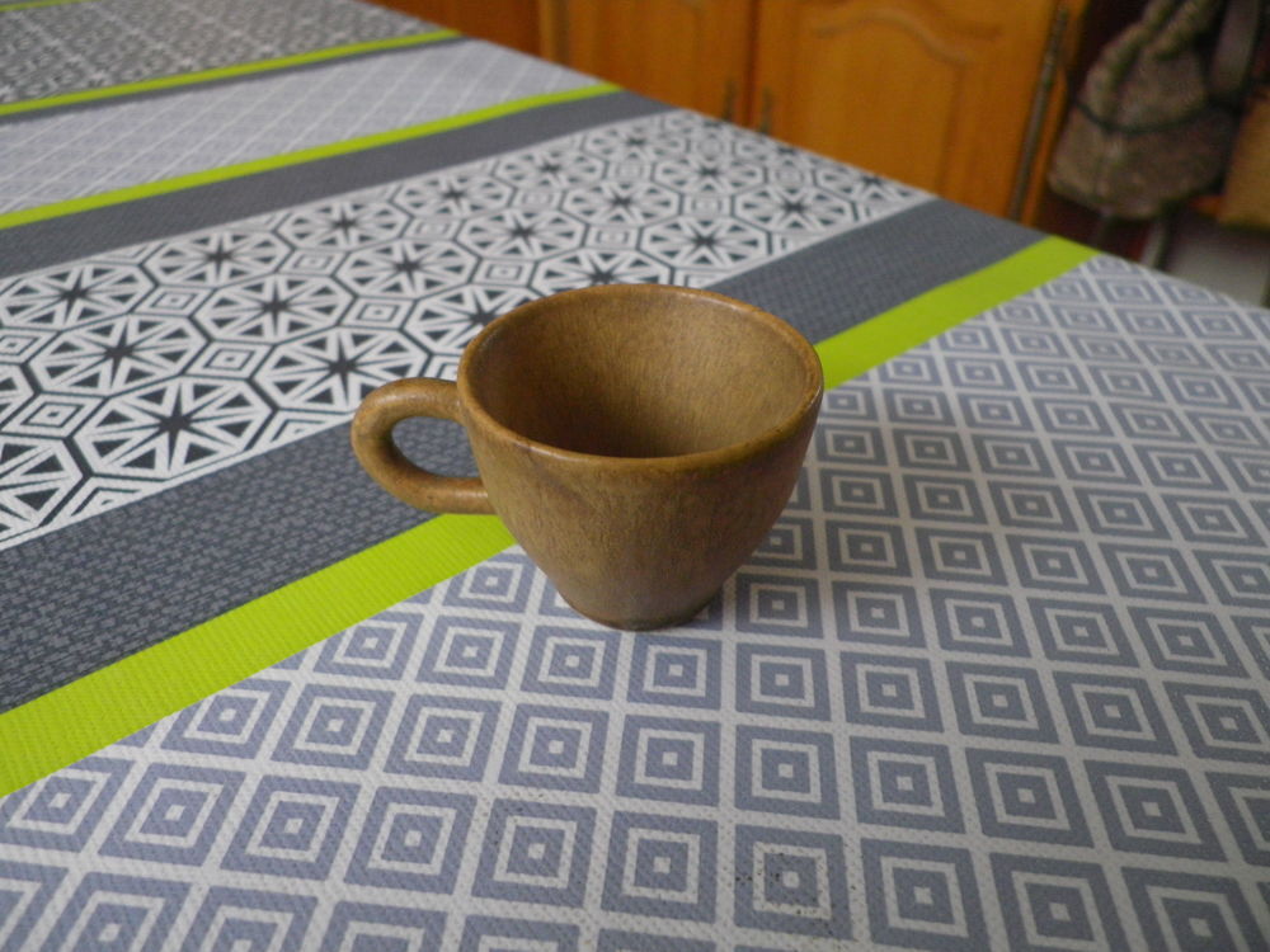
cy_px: 476
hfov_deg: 63.4
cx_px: 635
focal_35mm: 28
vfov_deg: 49.7
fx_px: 1027
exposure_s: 1/60
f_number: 2.6
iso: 250
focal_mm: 4.9
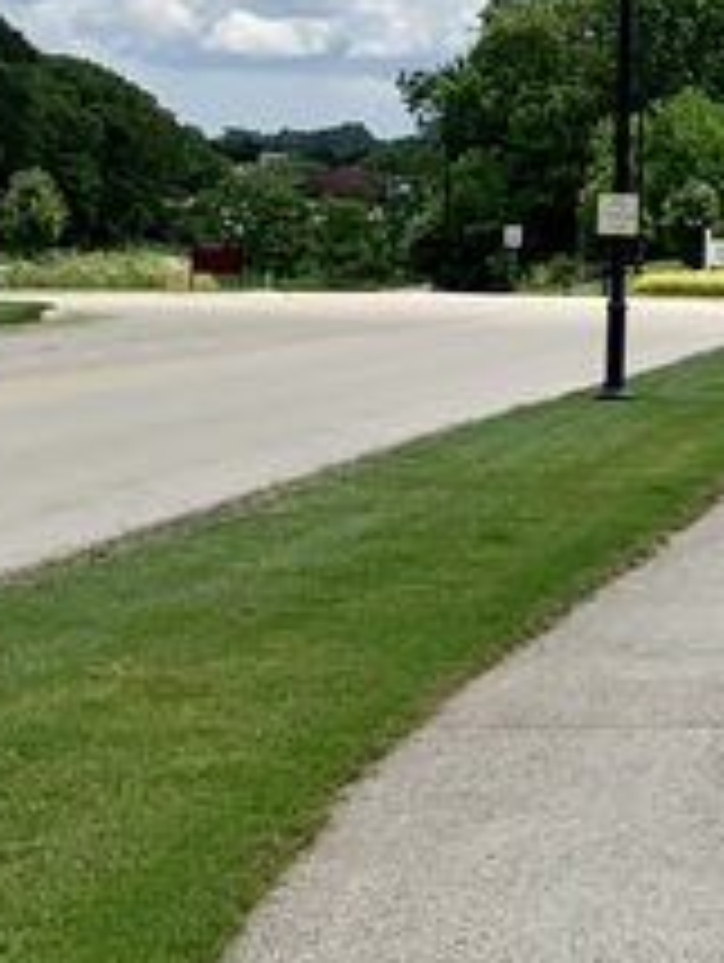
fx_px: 3646
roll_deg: -1.9
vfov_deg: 15.0
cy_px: 333
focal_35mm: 131
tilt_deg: +0.5
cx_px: 1394
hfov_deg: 10.5
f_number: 1.8
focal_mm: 4.25
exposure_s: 1/3521
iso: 25
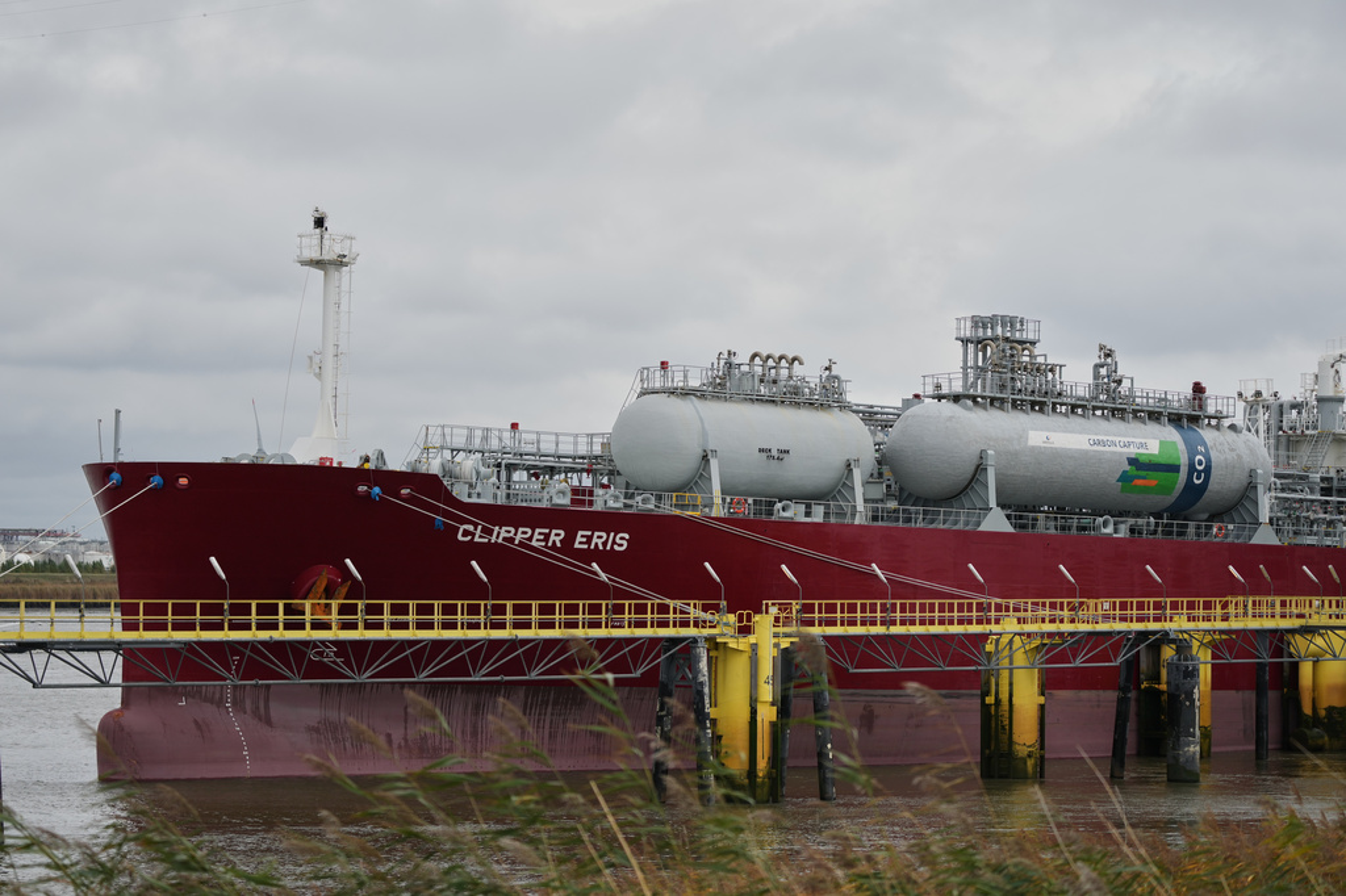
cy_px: 448
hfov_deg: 20.4
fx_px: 3737
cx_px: 673
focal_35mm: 100
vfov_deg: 13.7
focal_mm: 100
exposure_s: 1/1000
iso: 400
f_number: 4.5
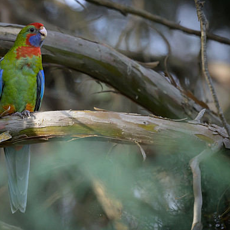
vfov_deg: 1.4
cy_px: 122
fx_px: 9336
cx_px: 35
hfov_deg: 1.4
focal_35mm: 1242
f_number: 4
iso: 1400
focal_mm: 560
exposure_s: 1/500
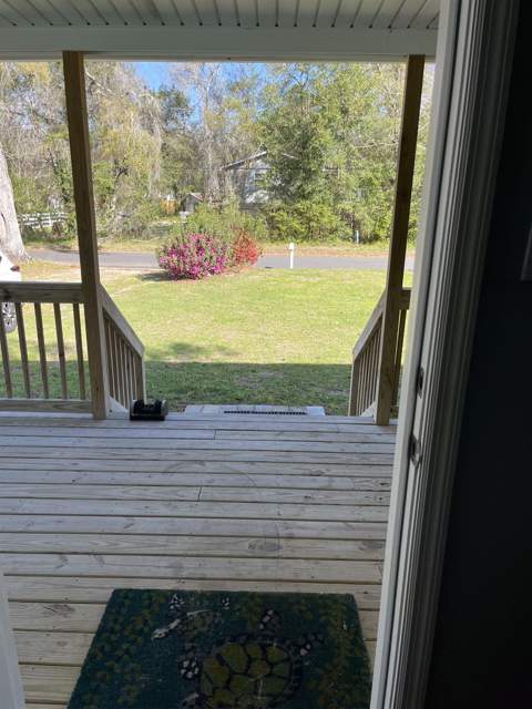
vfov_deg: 67.3
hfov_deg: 53.1
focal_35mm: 26
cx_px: 266
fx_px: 533
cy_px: 354
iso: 50
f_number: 1.6
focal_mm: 5.1
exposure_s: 1/913
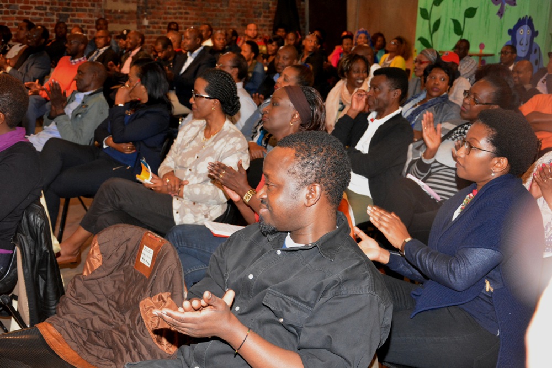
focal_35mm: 48
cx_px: 276
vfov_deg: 28.1
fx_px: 736
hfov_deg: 41.1
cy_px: 184
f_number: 4.2
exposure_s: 1/60
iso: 3200
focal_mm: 32
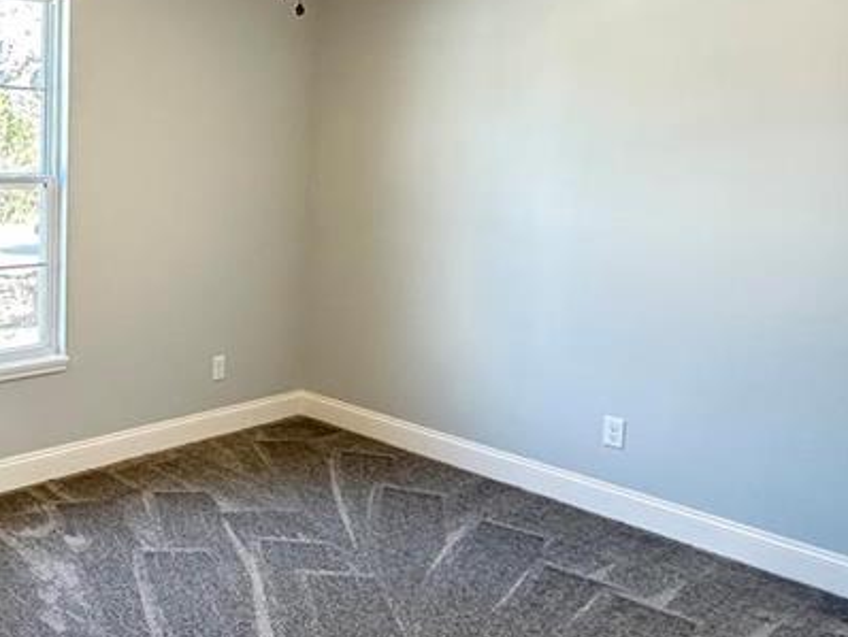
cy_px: 243
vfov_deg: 39.5
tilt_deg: -5.4
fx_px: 882
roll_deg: -0.6
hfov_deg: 46.8
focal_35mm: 36
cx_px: 100
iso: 320
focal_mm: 2.22
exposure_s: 1/60
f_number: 2.2
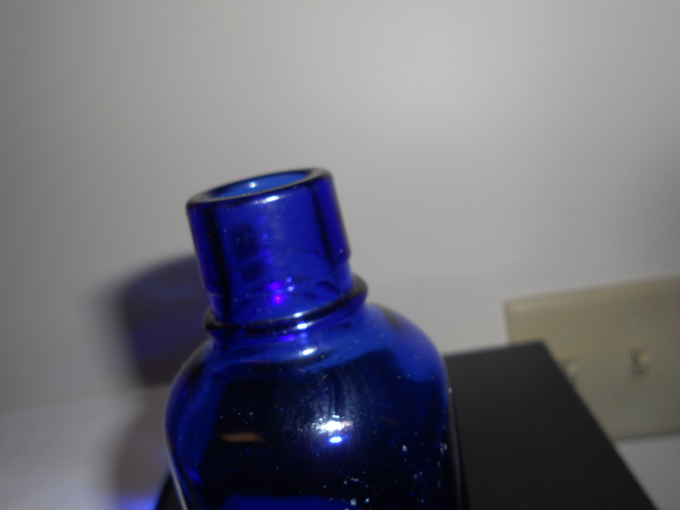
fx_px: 629
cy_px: 255
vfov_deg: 44.2
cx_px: 340
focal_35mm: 32
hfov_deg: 56.8
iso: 80
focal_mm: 5.8
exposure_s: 1/25
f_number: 8.8
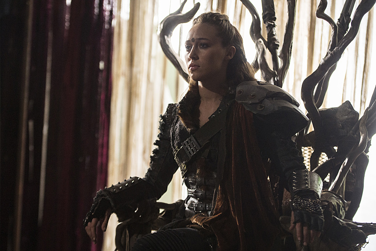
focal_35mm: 90
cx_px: 188
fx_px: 940
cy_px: 126
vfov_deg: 15.2
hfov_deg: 22.6
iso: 2500
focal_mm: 90
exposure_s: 1/250
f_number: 3.2
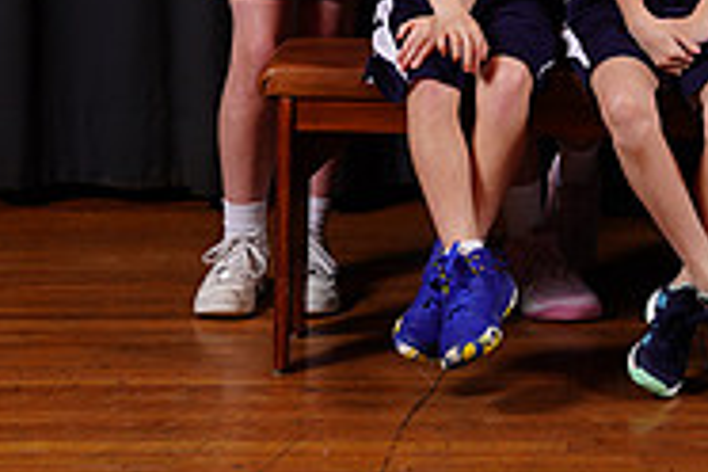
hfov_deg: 11.4
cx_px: 727
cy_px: -173
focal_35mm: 178
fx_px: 3500
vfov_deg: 7.6
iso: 200
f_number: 5.6
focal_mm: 57
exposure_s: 1/200
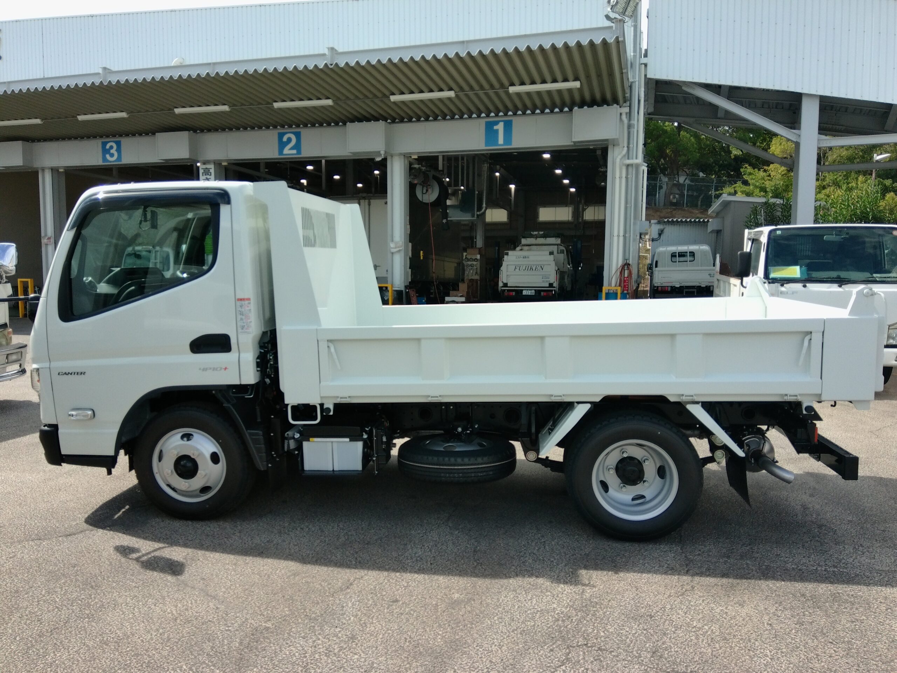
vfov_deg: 53.1
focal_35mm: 26
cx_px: 448
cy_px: 336
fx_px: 674
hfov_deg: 67.3
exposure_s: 1/587
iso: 100
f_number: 2
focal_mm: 3
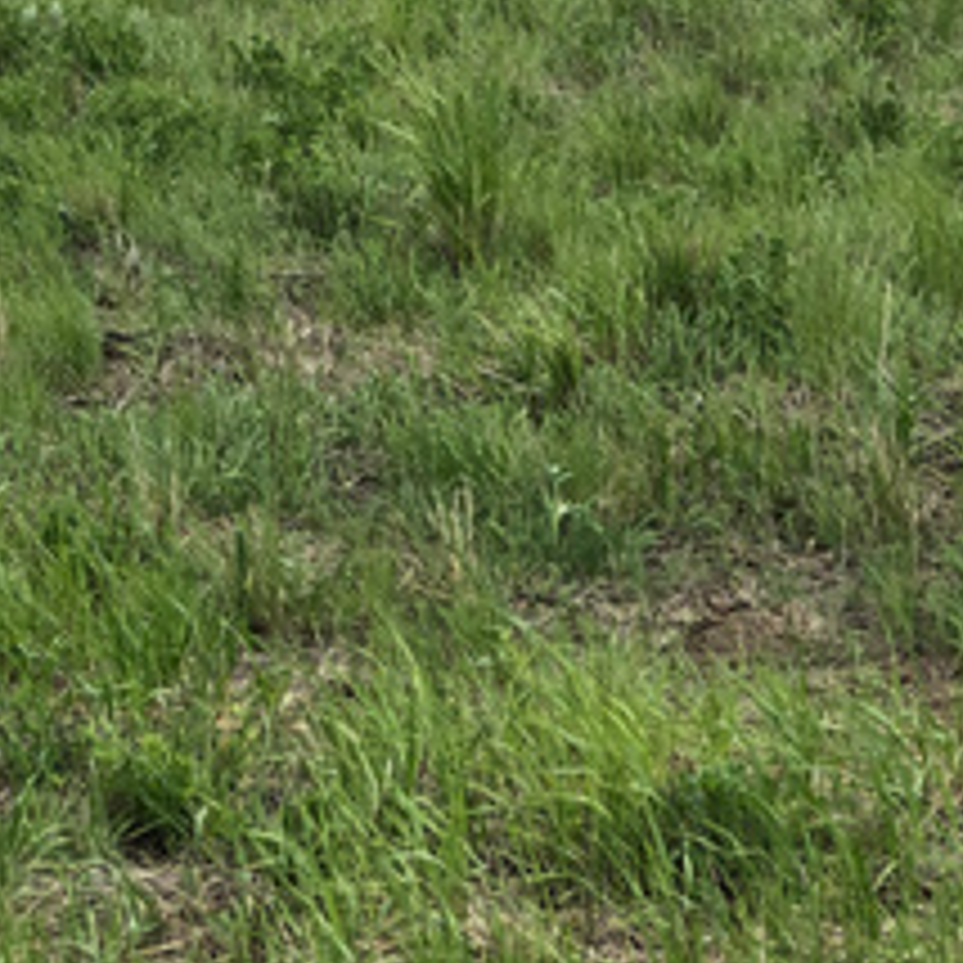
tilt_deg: -7.1
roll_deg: -1.1
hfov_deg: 11.5
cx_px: 180
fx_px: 4753
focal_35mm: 151
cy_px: -112
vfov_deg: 11.4
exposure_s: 1/666
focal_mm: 6.6
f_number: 2.8
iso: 20
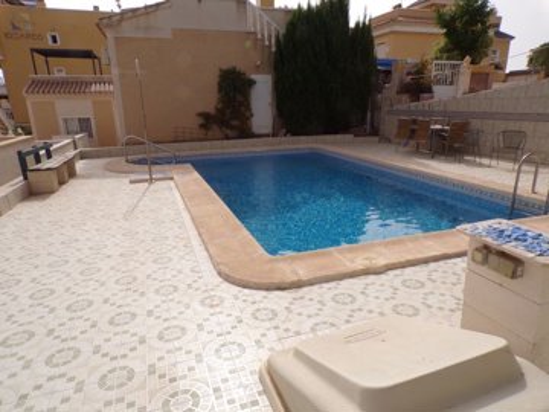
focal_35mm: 24
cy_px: 206
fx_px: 381
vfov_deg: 56.8
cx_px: 274
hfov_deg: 71.6
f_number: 5.8
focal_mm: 4.3
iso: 80
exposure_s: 1/500
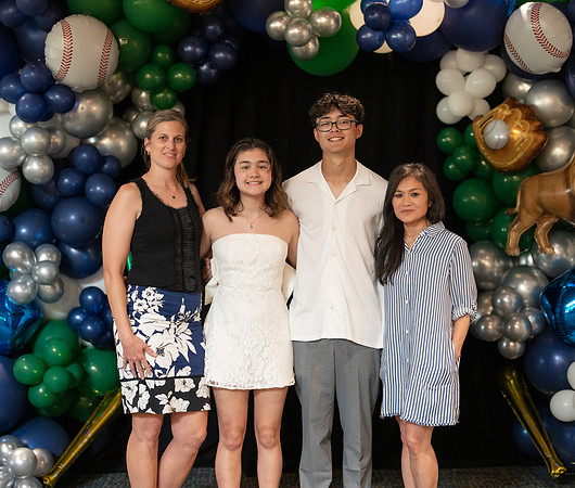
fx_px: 1019
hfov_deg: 31.5
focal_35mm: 58
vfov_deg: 26.9
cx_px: 289
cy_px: 244
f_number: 1.2
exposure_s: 1/320
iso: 1600
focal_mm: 50
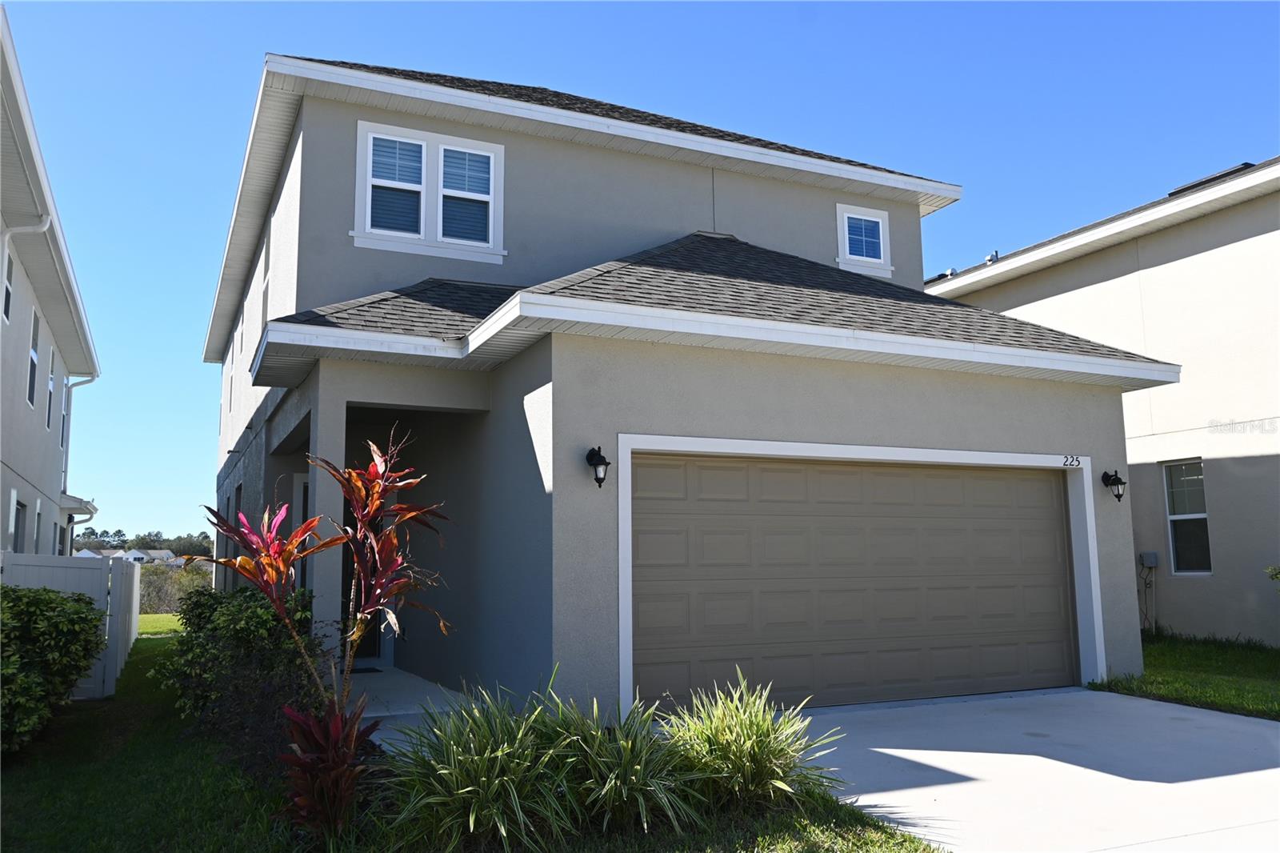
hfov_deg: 63.2
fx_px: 1040
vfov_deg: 44.6
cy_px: 426
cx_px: 640
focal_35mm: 29
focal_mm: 19.5
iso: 100
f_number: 7.1
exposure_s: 1/200
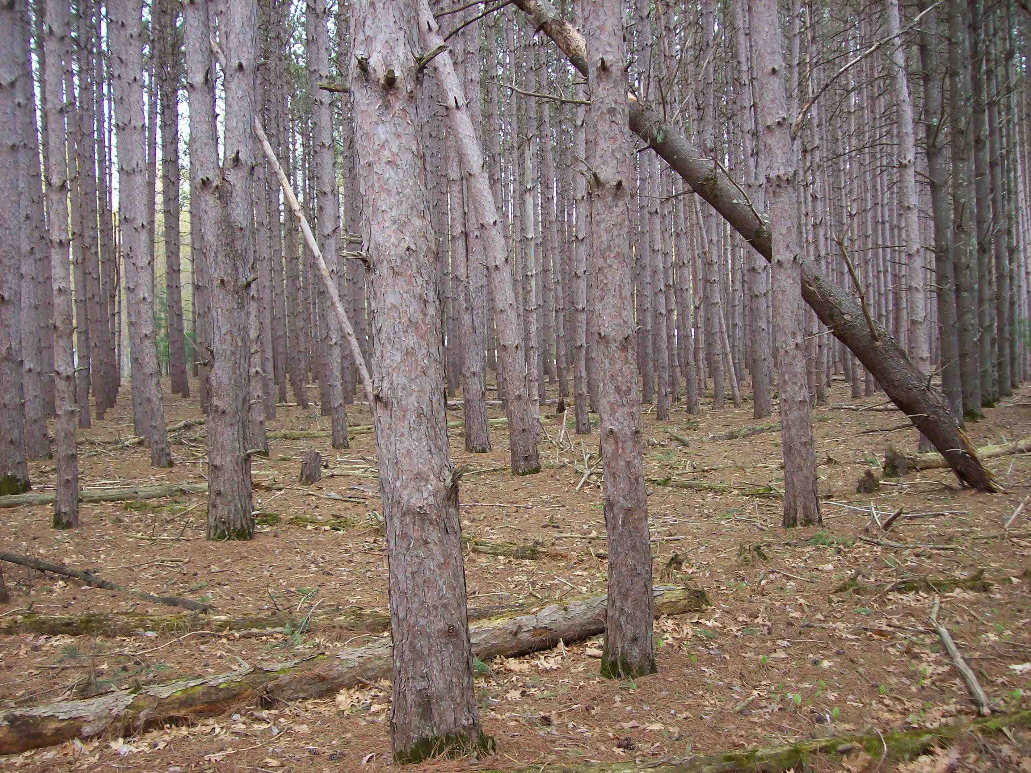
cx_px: 516
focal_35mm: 36
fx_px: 1072
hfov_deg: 51.4
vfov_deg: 39.6
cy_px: 386
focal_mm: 6
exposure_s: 1/133
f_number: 2.7
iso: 80
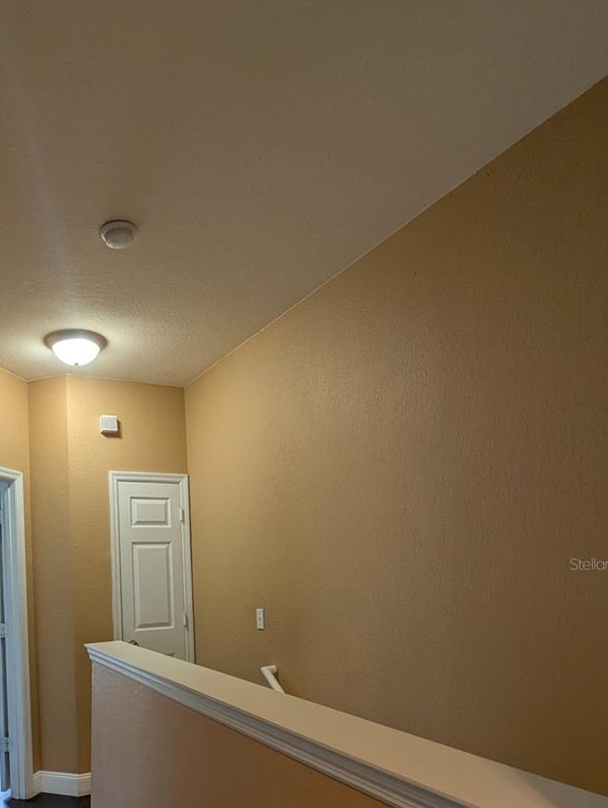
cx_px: 185
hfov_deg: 55.3
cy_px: 564
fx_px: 561
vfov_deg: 68.7
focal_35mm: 24
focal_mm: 2.35
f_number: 2.2
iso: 77
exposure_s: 1/30
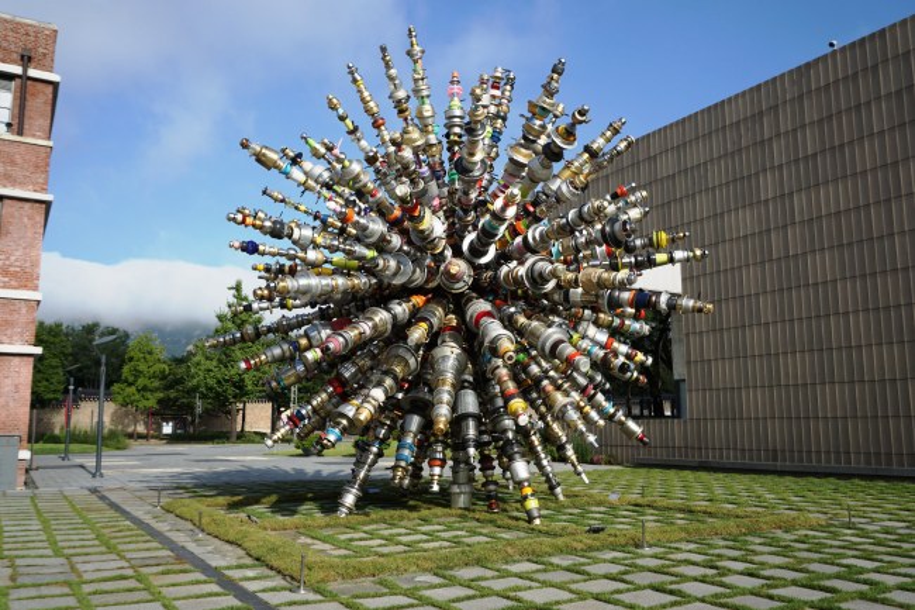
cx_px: 458
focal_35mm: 30
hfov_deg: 61.9
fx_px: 762
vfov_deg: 43.6
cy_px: 305
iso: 100
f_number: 9
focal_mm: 20
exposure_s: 1/250
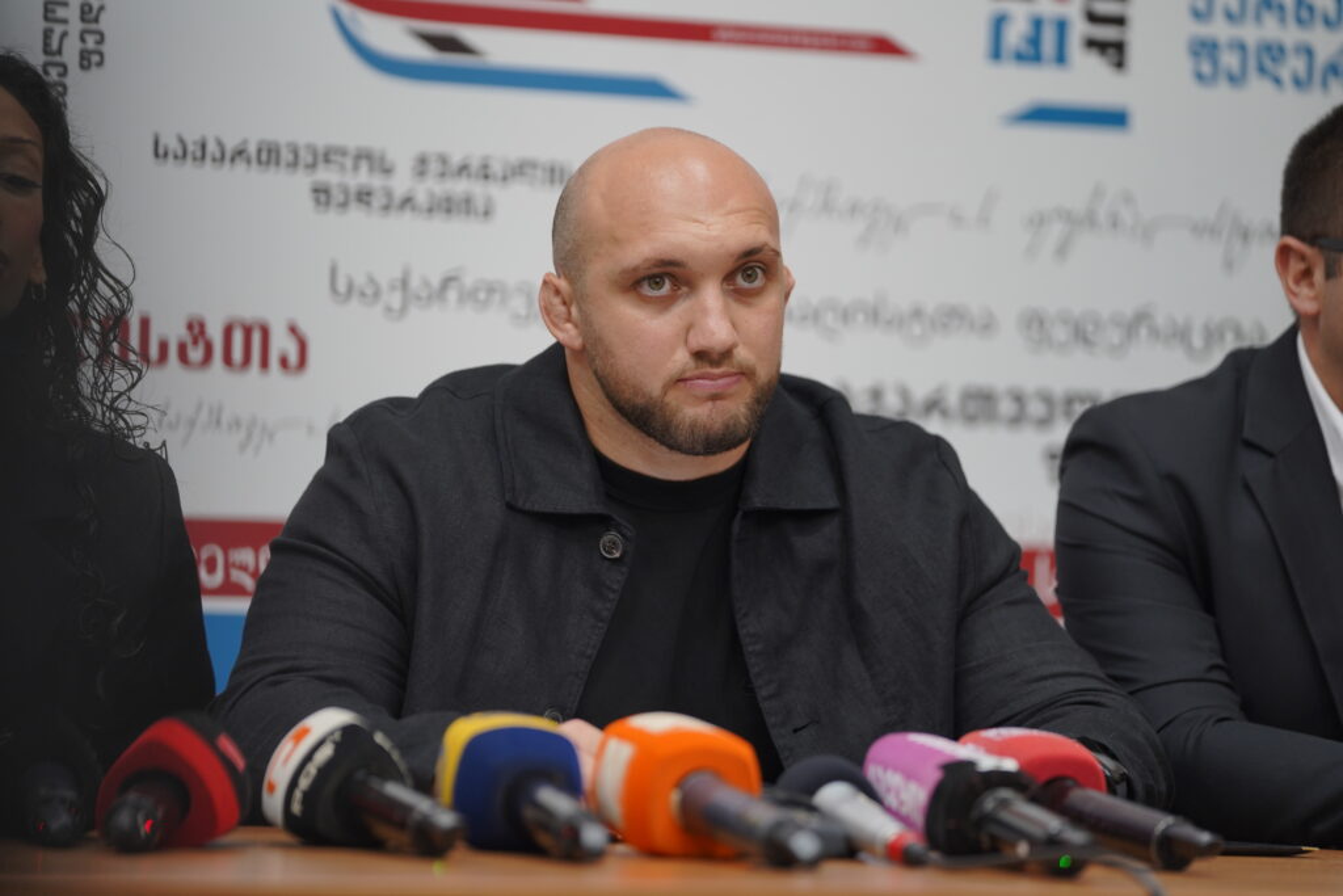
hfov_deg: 13.7
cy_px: 448
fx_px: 5596
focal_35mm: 150
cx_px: 672
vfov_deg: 9.2
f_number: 2.8
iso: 320
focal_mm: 150
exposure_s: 1/100
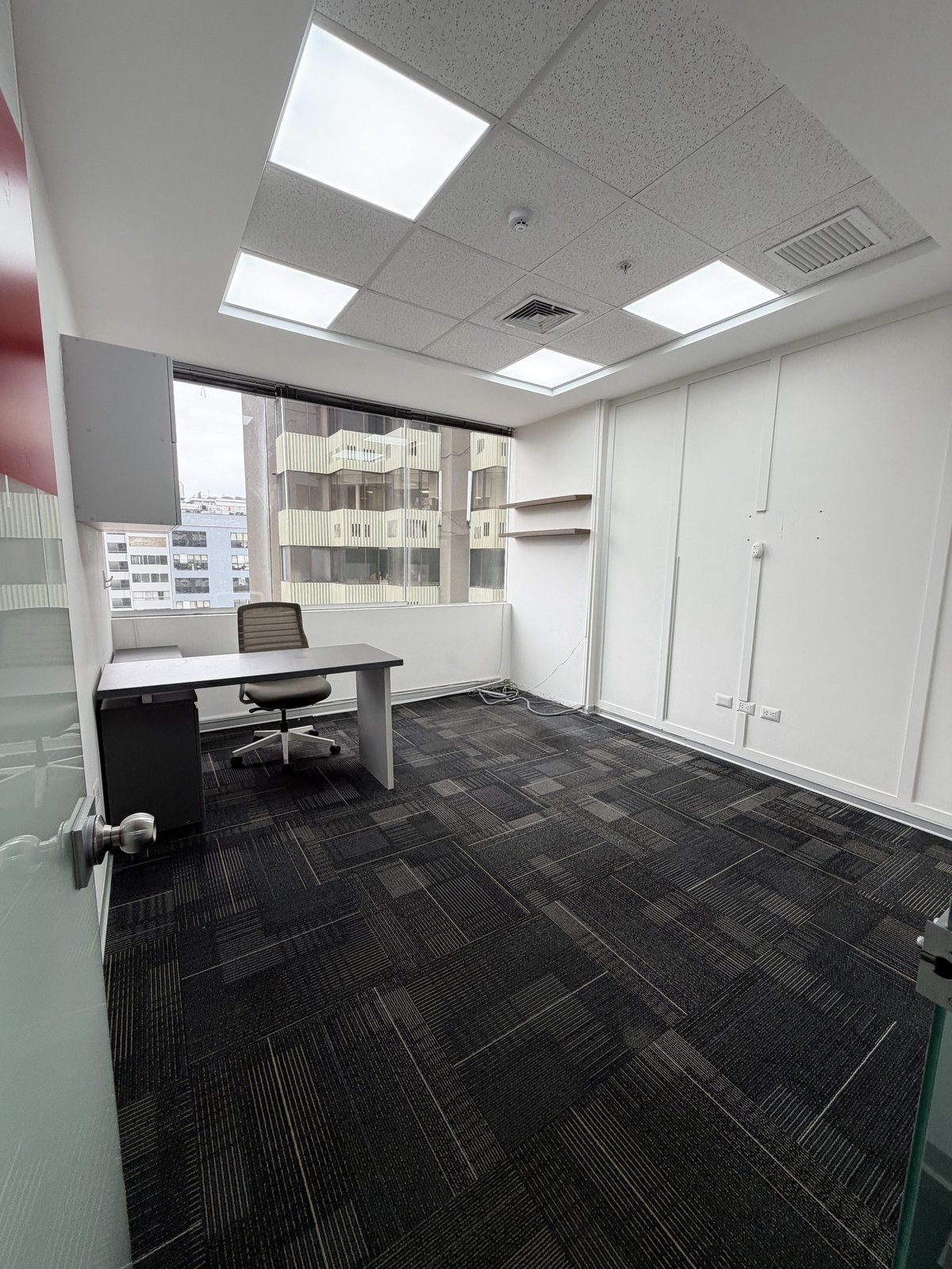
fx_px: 513
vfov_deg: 102.1
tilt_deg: -7.9
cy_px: 634
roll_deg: -0.8
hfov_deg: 85.7
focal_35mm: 14
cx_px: 476
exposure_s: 1/120
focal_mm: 2.22
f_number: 2.2
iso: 64
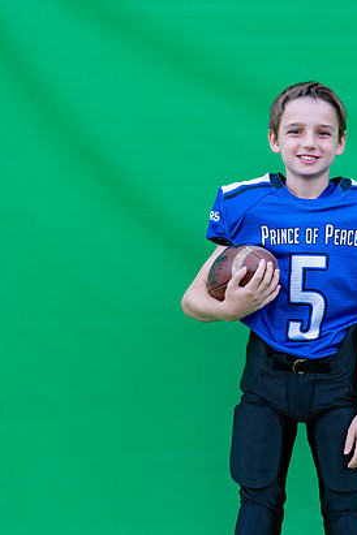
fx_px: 1205
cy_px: 253
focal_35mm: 81
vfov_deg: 25.1
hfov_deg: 16.6
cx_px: 325
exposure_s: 1/400
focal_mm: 50
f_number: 2.8
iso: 160
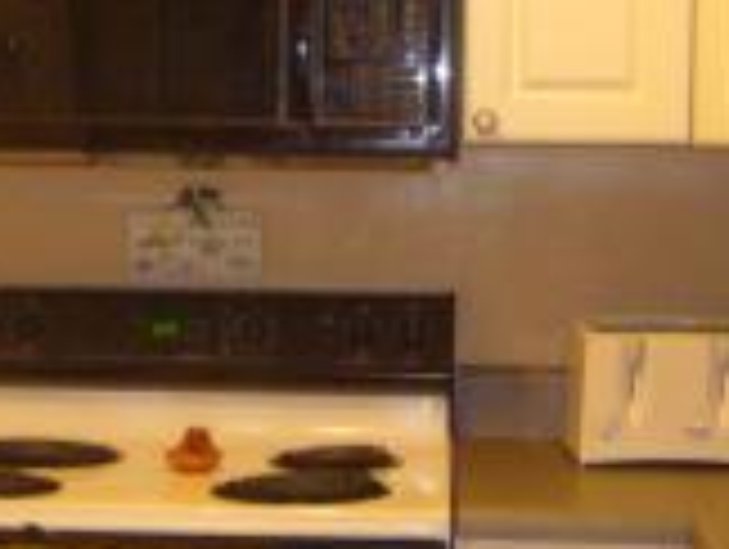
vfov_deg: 14.8
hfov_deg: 19.5
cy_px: 328
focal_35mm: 100
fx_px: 2109
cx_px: 198
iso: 200
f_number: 2.8
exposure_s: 1/13
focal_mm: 4.6
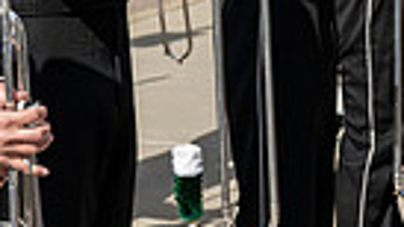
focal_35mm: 200
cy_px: -220
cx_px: 44
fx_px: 2142
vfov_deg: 5.9
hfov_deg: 10.7
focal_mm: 45
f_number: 4
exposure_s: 1/1000
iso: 100
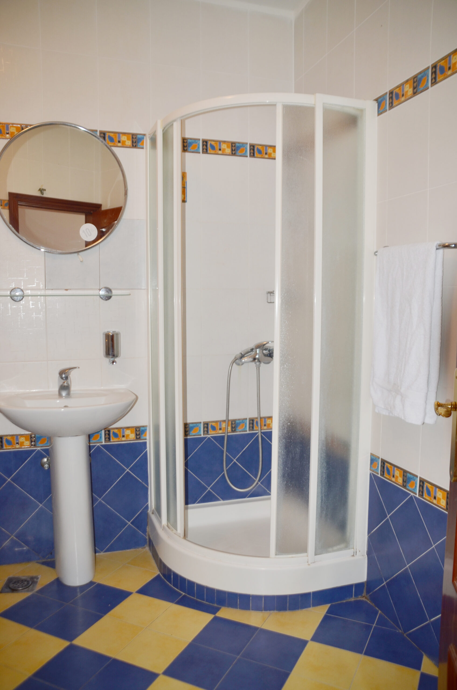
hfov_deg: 47.7
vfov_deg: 67.5
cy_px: 345
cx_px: 228
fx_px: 516
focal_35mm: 27
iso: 125
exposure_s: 1/60
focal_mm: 18
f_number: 3.5
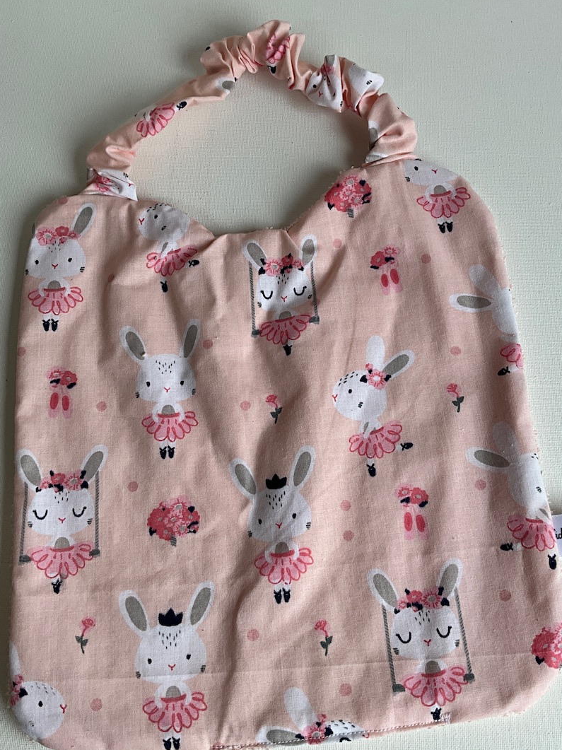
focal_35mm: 35
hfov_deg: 40.7
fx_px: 758
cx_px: 289
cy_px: 353
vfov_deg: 52.6
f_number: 1.8
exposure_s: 1/383
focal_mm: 3
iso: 25
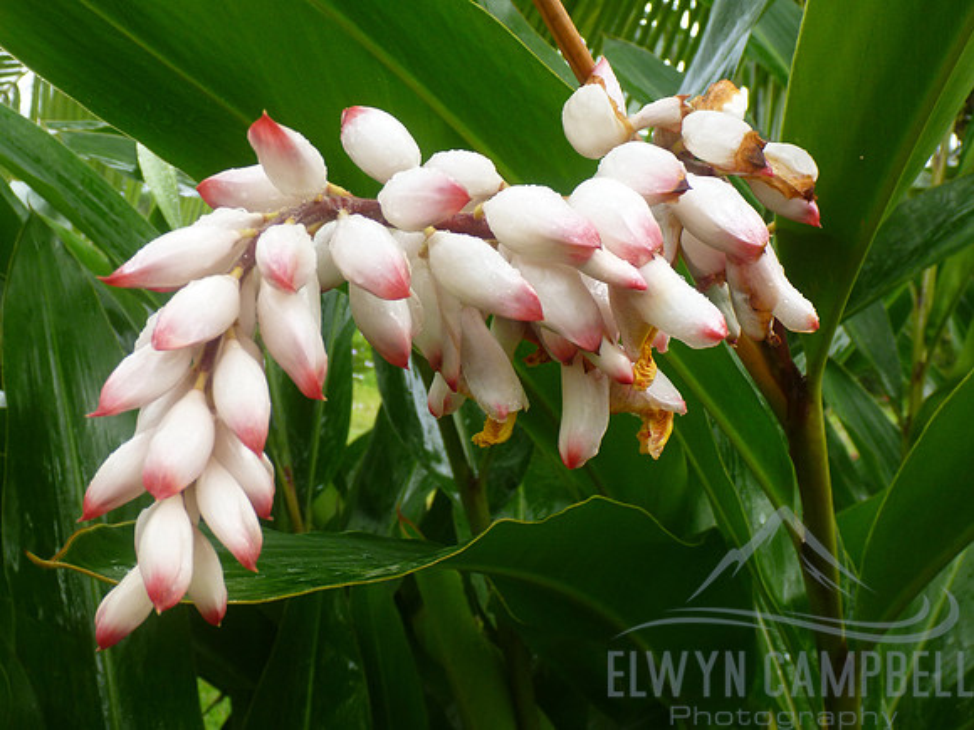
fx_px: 1322
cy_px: 365
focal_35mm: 47
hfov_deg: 40.4
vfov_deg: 30.9
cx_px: 487
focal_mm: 8.4
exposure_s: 1/80
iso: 250
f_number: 4.5
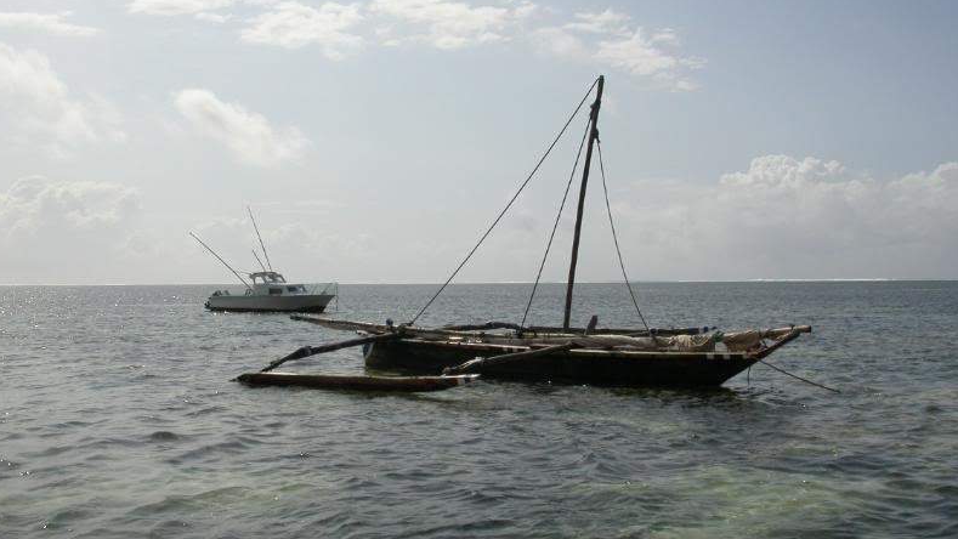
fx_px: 1067
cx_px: 475
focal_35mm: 42
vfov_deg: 28.4
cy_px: 262
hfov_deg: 48.4
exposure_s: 1/891
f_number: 7.5
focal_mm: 7.85
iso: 100
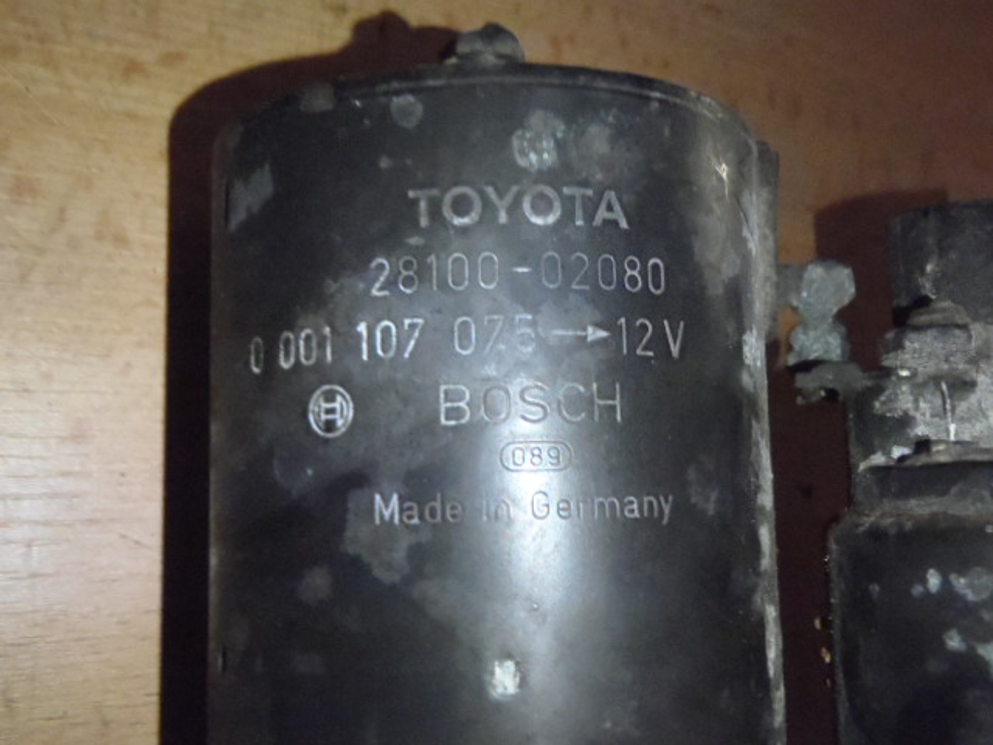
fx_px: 1061
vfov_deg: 38.7
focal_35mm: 37
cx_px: 496
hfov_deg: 50.1
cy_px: 372
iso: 1600
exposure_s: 1/20
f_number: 4.7
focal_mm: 6.64
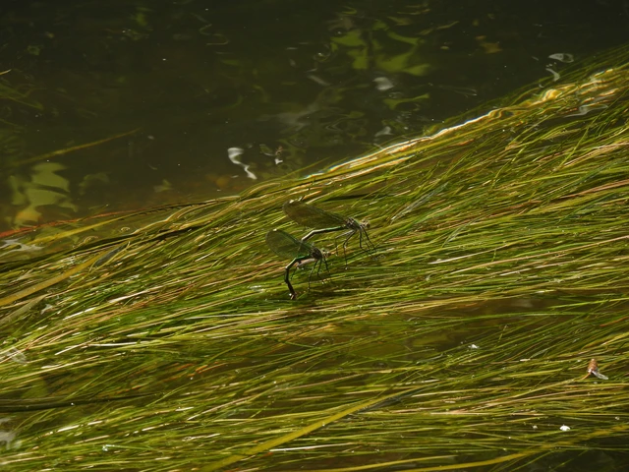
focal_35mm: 1200
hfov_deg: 1.7
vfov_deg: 1.2
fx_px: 21805
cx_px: 314
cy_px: 236
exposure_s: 1/250
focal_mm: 214
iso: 100
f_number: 6.3
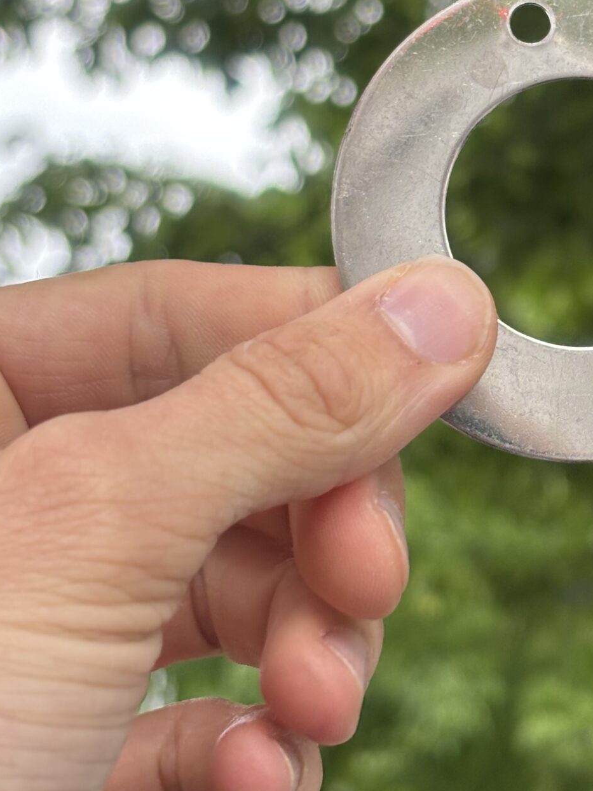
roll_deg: -3.2
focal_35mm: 107
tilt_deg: +20.3
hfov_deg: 13.7
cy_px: 101
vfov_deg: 18.1
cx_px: 536
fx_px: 2444
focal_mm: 5.96
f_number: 1.6
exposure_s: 1/79
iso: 50
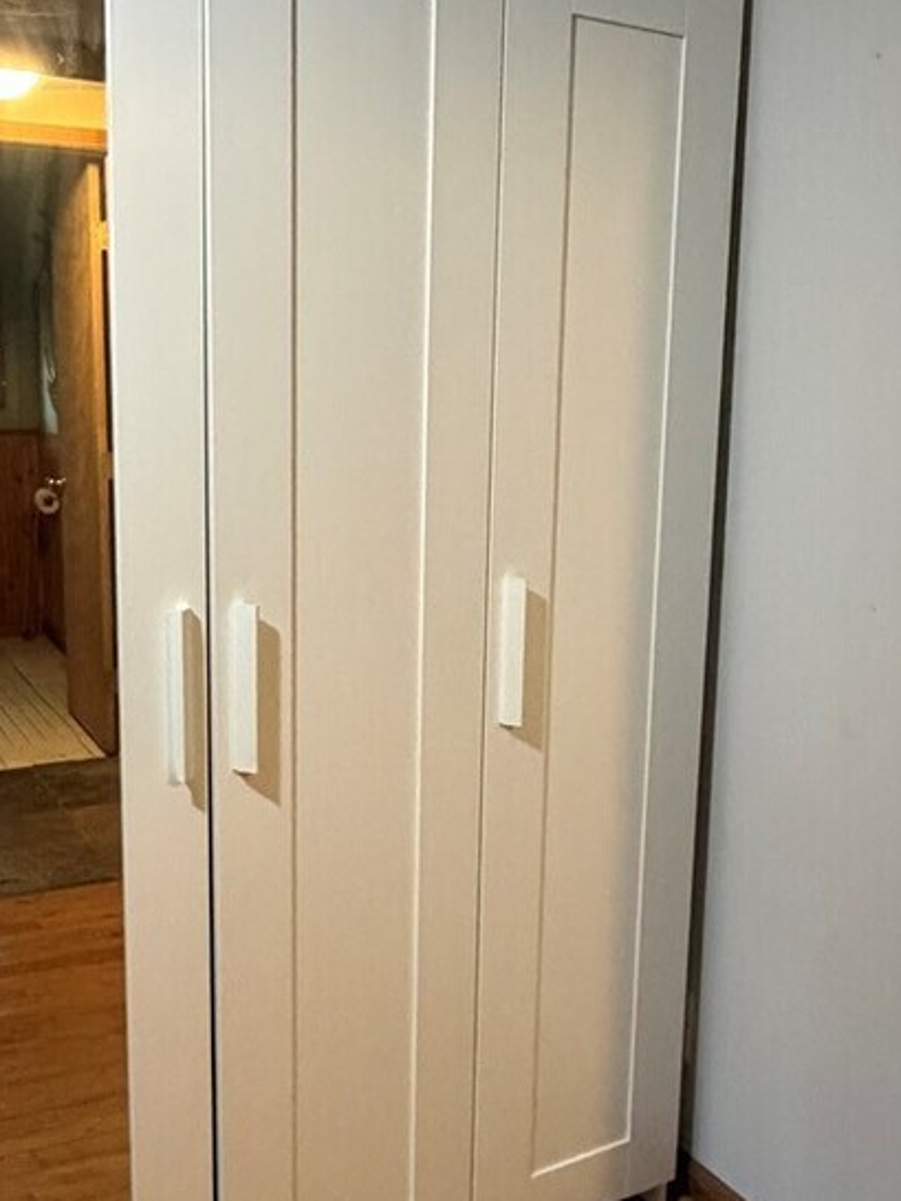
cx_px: 427
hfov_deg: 38.7
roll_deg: -1.3
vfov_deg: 50.1
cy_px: 608
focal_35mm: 37
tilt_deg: -11.1
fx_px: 1284
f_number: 2.2
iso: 640
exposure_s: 1/60
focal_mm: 2.22
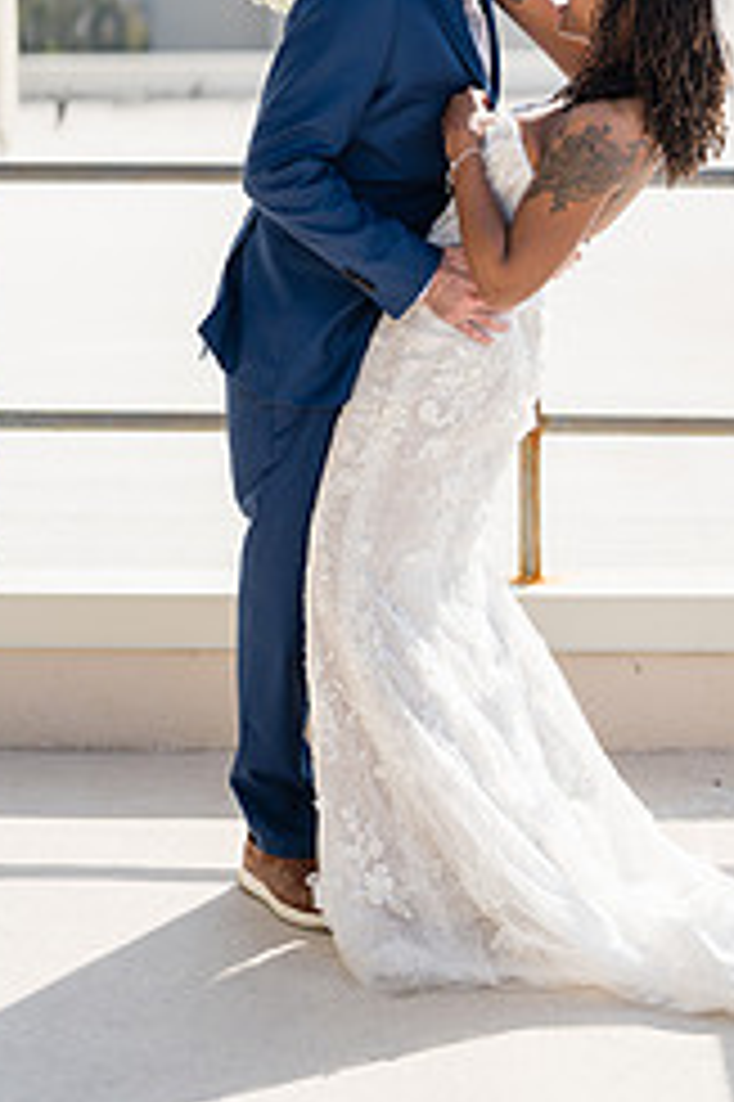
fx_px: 2817
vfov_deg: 21.7
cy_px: 108
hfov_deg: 14.8
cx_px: 500
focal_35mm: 92
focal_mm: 50
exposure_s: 1/5000
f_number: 1.2
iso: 100
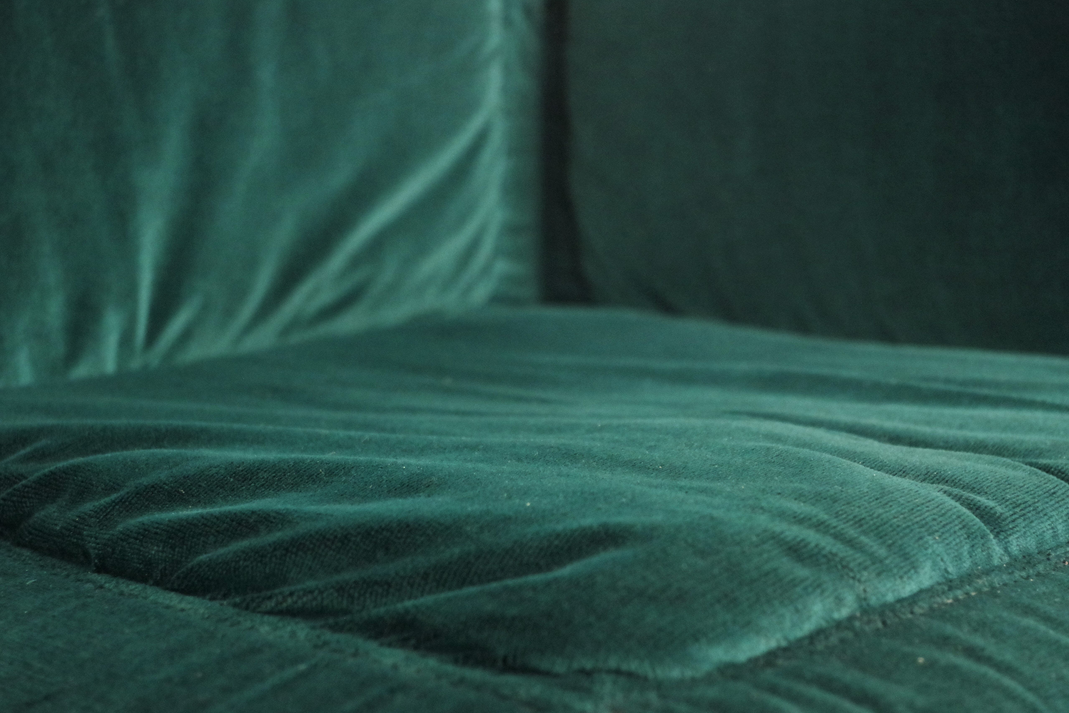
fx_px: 1306
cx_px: 540
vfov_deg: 30.5
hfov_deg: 44.5
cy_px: 352
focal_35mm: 44
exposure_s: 1/60
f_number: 4
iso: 3200
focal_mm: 28.13
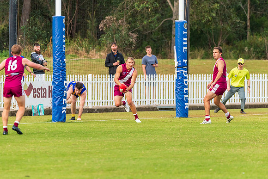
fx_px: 2513
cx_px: 141
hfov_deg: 6.1
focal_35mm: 338
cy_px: 94
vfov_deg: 4.1
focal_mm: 320
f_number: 5.6
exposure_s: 1/1250
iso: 800
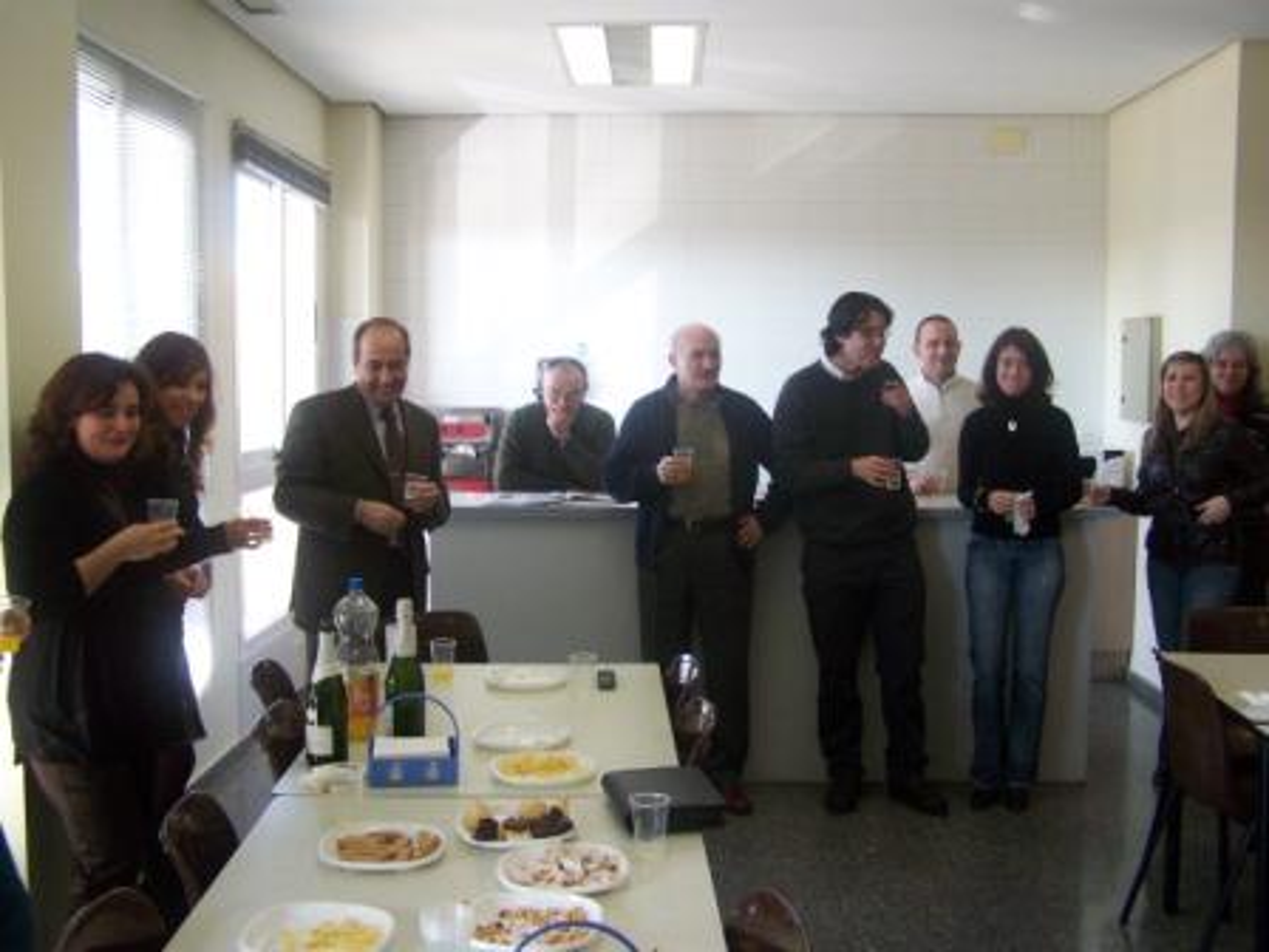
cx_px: 634
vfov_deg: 37.7
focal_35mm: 38
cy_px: 476
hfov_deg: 49.0
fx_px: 1393
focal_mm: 6.3
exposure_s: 1/60
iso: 160
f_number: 2.8
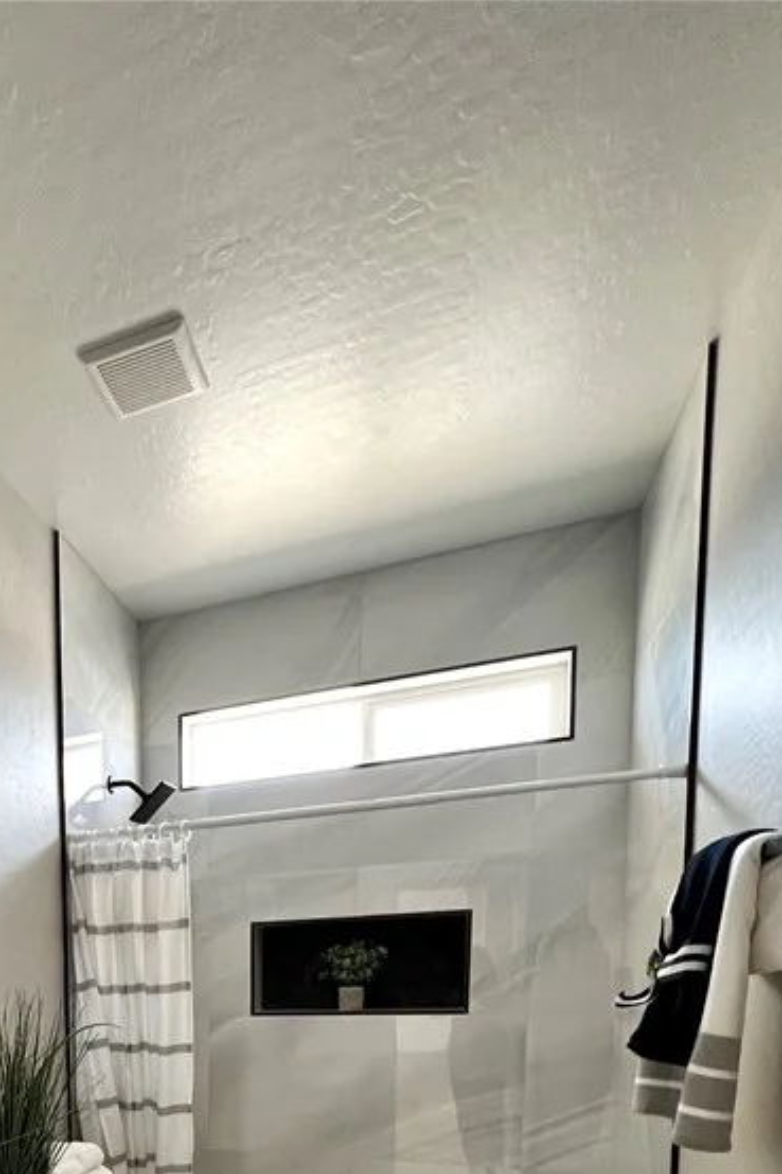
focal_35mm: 25
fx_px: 815
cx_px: -19
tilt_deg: -7.0
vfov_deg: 59.4
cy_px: 1083
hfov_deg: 43.2
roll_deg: +1.5
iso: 250
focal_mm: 1.57
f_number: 1.8
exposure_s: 1/120
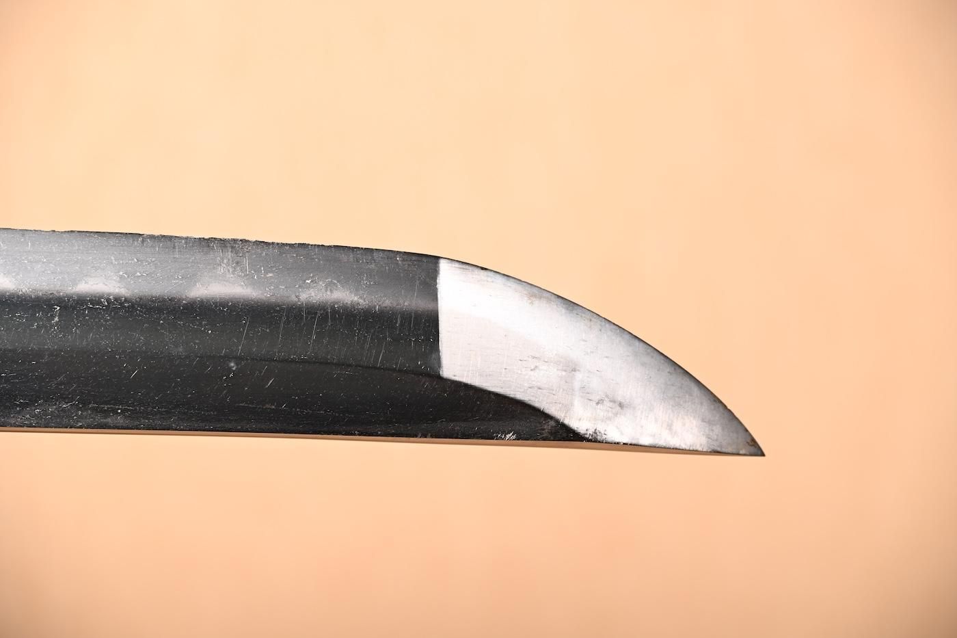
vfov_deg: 11.4
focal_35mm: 120
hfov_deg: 17.1
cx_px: 478
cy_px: 319
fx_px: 3189
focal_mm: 80
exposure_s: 1/2
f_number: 5.3
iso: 100
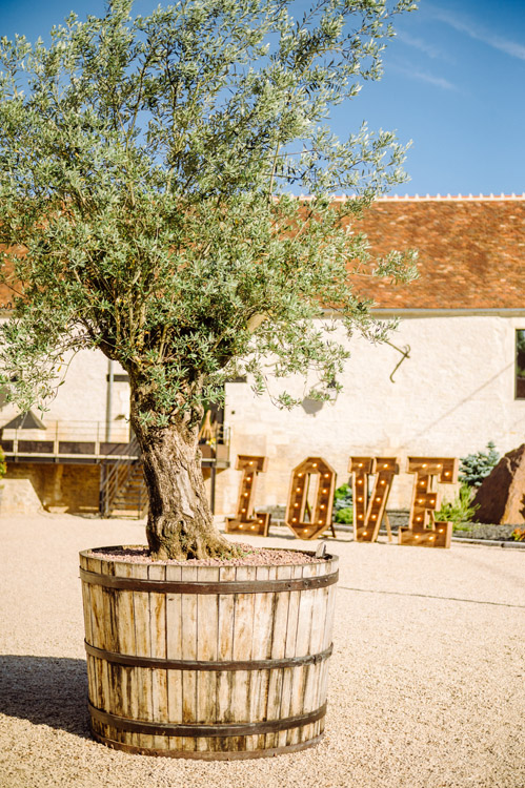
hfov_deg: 24.2
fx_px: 1227
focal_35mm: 56
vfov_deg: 35.7
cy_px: 394
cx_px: 262
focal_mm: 56
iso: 400
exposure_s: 1/8000
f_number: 2.8
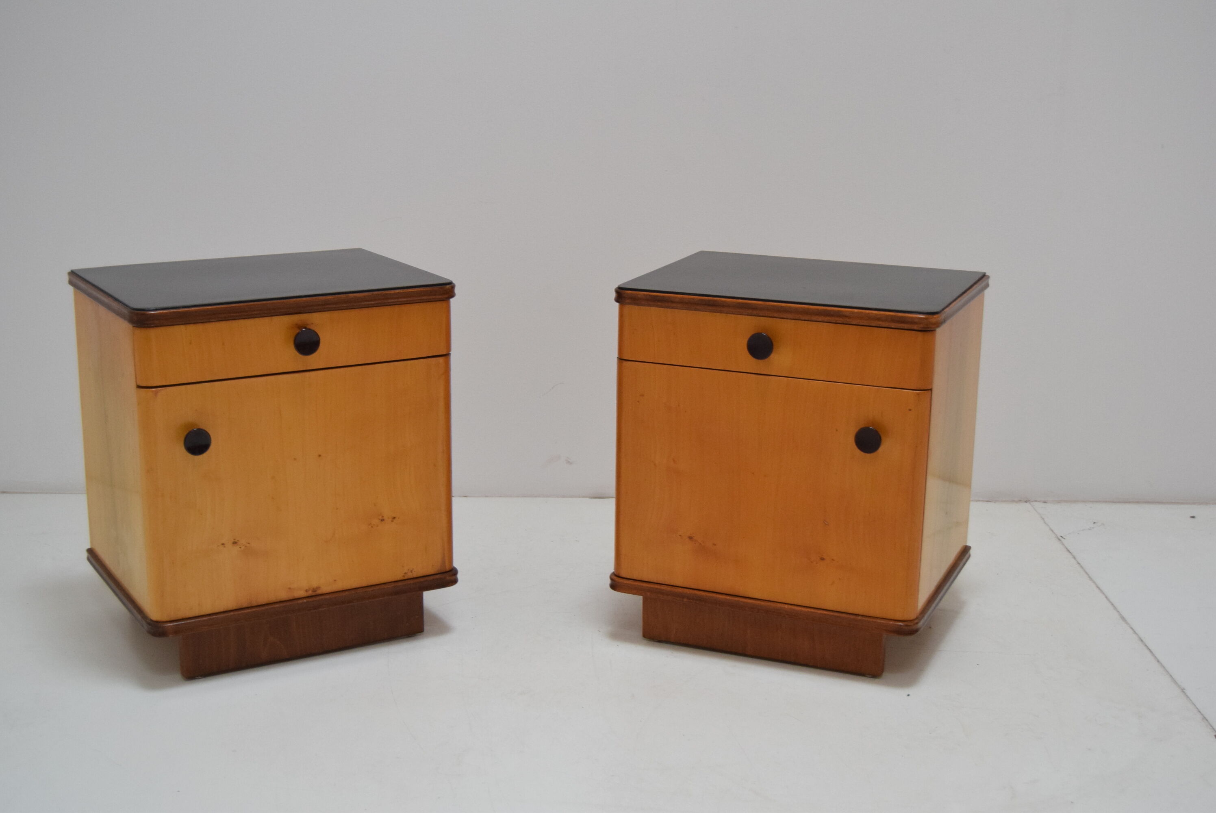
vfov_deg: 28.1
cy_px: 406
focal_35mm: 48
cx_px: 608
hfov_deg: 41.1
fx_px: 1623
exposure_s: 1/60
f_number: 4.5
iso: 1600
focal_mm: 32
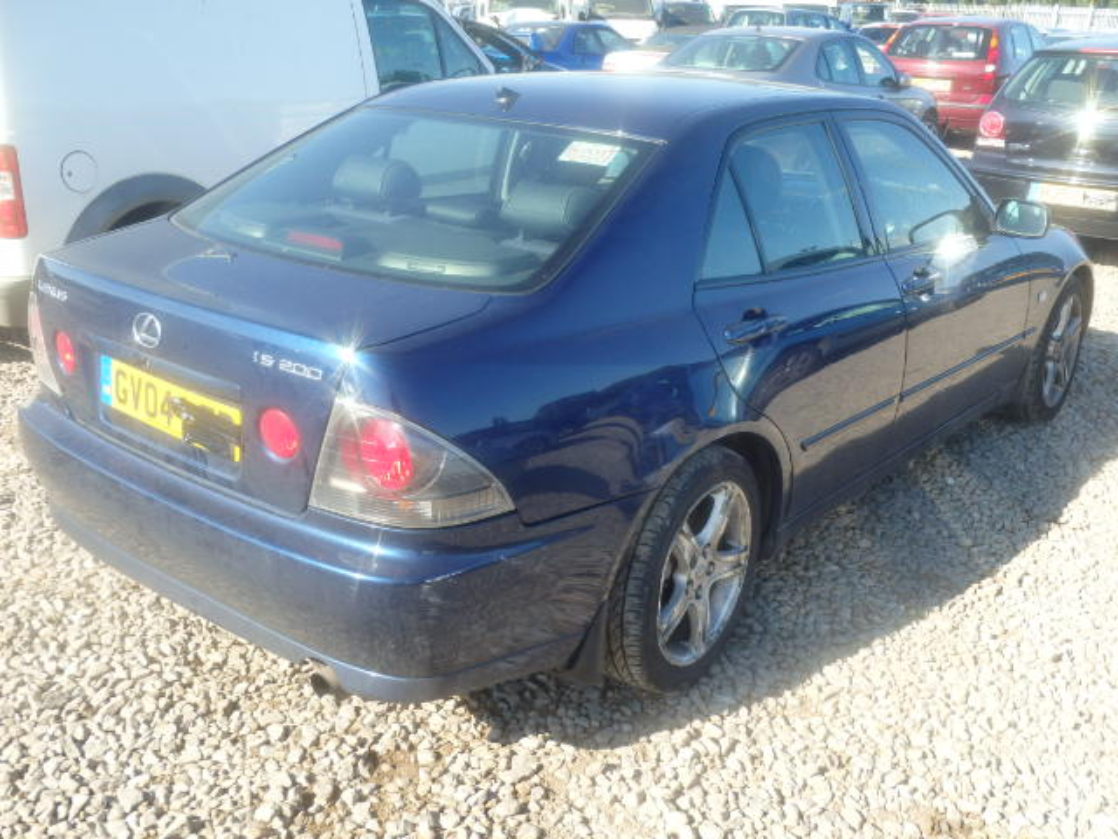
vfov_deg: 39.7
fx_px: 1163
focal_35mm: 36
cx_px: 559
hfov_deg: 51.4
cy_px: 420
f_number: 4.5
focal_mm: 6.4
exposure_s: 1/200
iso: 125
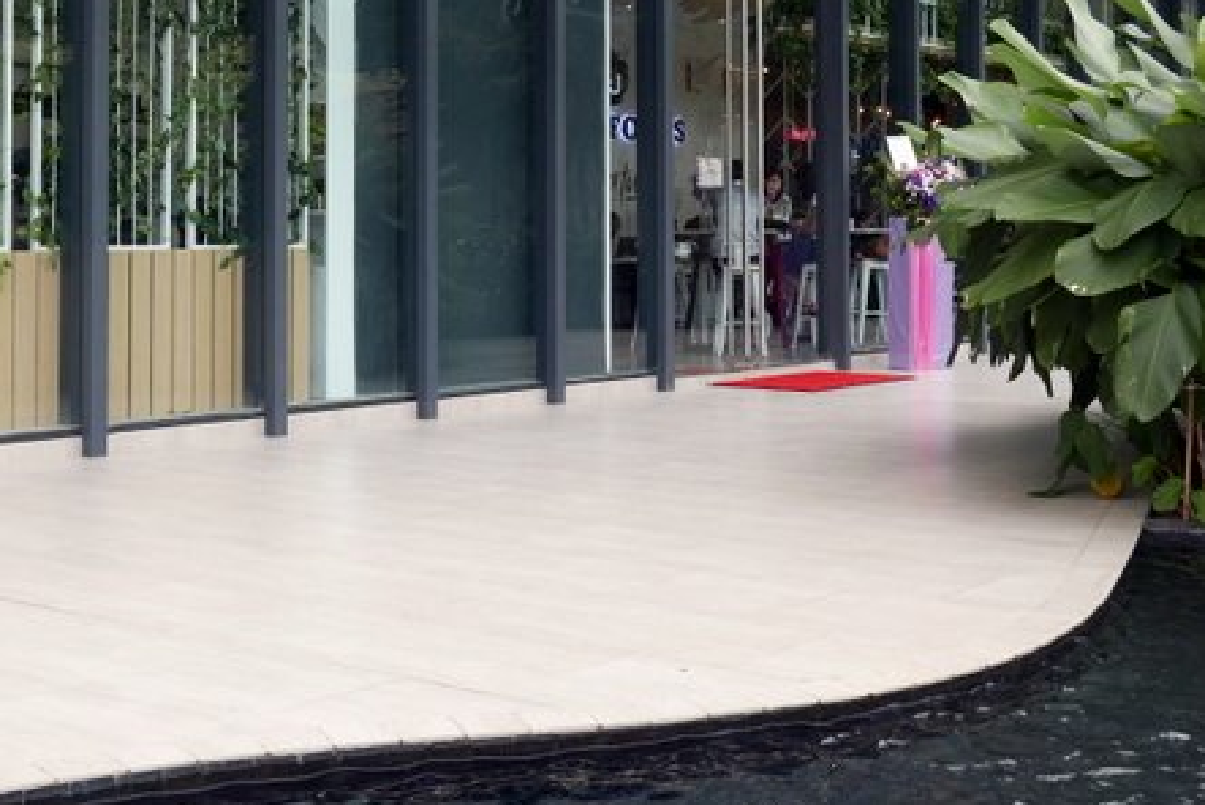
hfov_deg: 35.5
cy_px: 156
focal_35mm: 56
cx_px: 696
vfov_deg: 23.8
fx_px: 1876
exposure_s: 1/125
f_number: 5.6
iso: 200
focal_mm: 13.9
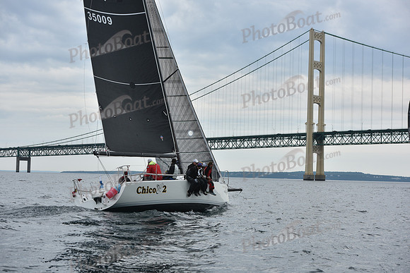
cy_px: 136
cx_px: 205
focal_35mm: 70
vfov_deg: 19.5
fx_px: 797
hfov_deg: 28.8
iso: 250
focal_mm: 70
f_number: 6.3
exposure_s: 1/800
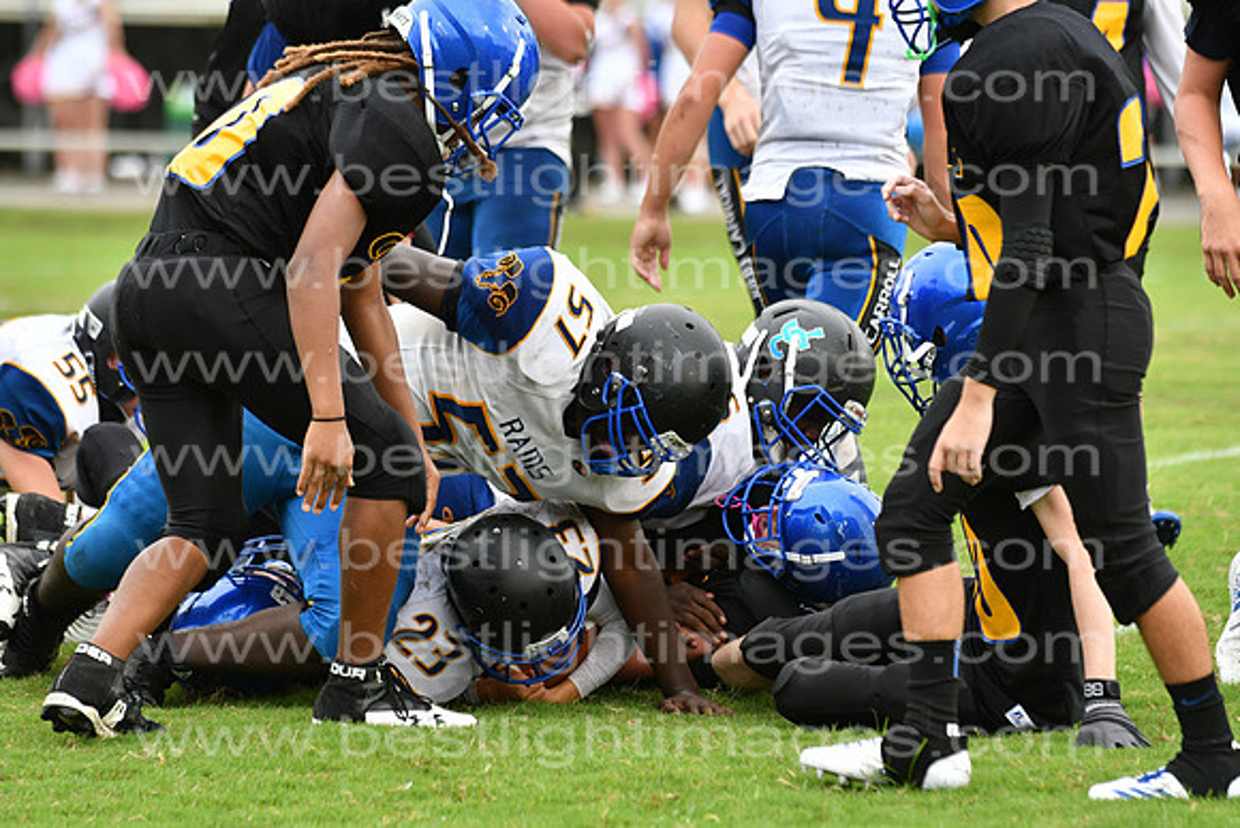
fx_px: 7235
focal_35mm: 210
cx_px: 620
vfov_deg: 6.5
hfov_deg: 9.8
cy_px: 414
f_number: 3.5
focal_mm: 140
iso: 800
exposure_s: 1/1600
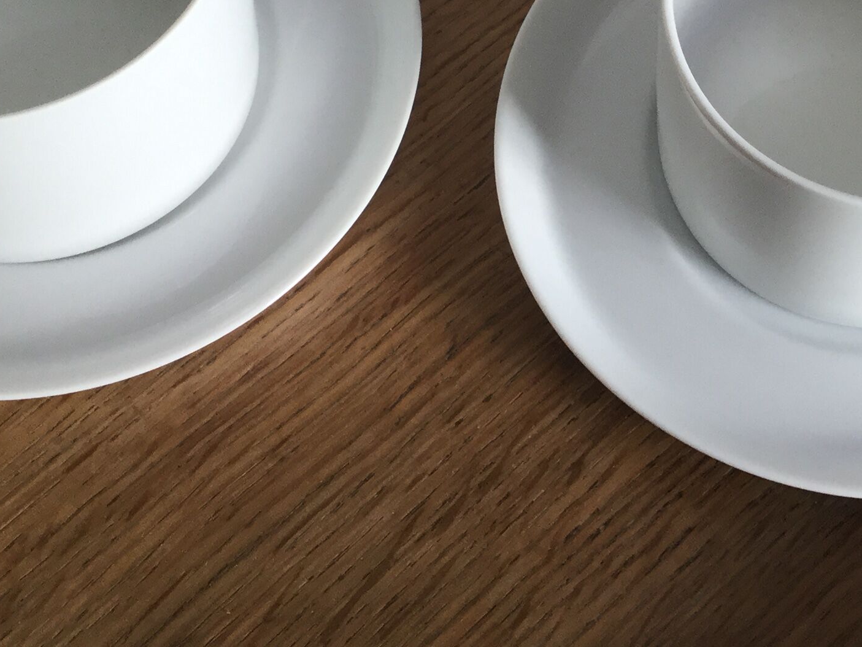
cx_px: 641
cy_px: 4
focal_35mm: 72
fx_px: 1793
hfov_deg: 26.7
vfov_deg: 19.8
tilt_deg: -57.1
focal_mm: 3.3
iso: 25
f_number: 2.4
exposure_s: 1/33
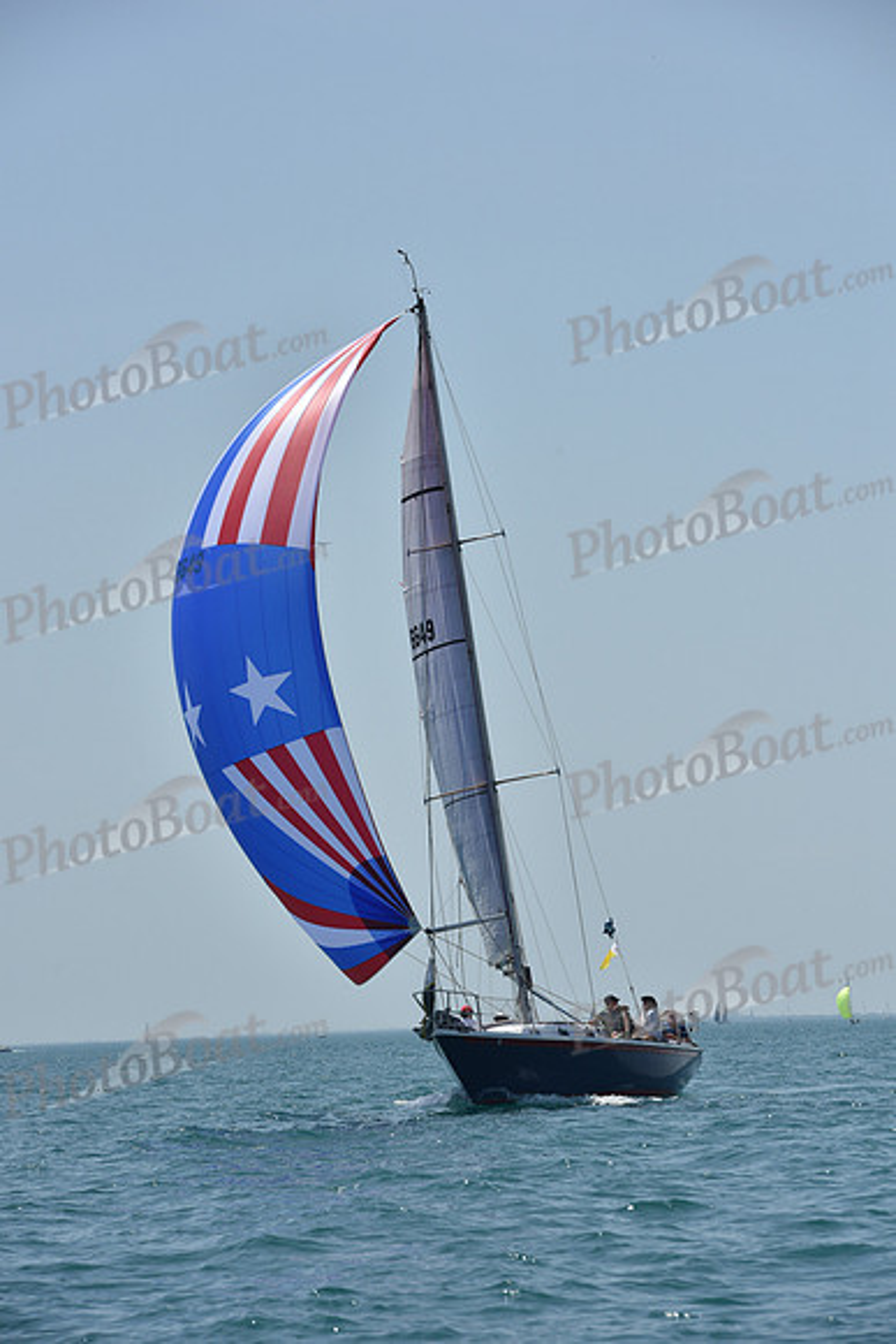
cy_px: 672
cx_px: 448
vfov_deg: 12.4
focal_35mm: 165
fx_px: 6156
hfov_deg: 8.3
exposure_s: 1/1250
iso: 250
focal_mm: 165
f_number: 10
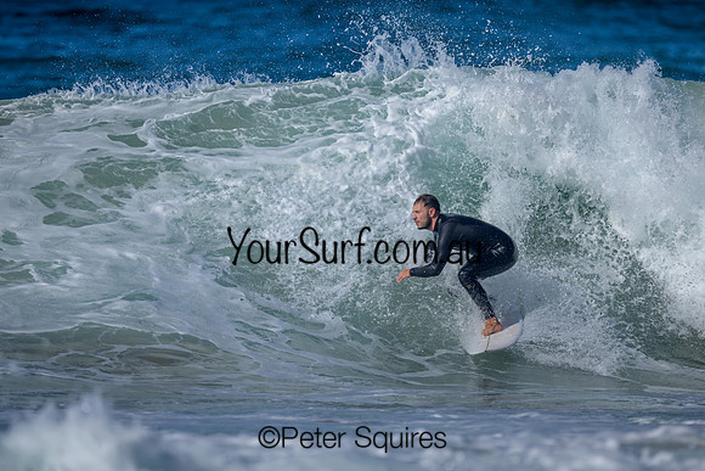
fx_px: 16838
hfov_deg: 2.4
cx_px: 379
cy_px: 218
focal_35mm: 860
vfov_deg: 1.6
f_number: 6.3
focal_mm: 800
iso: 140
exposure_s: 1/2000
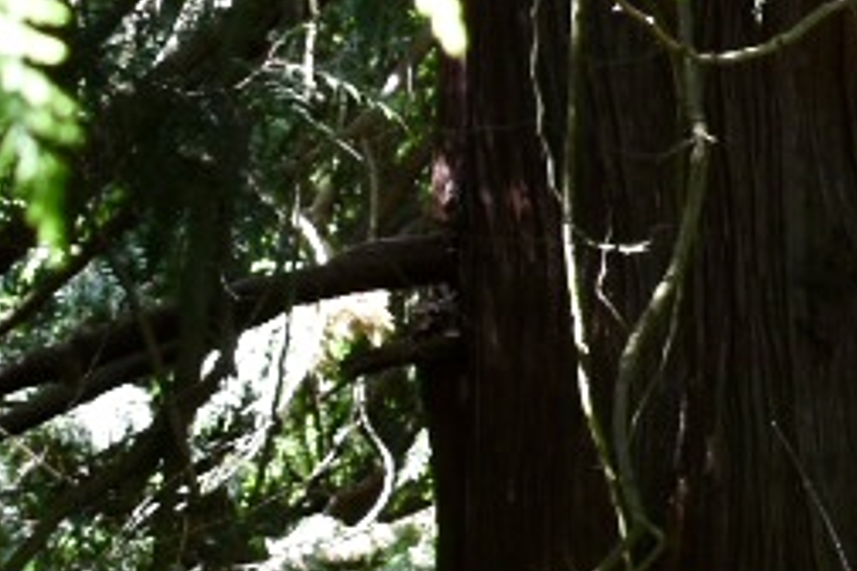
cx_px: 1615
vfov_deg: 5.3
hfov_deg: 7.6
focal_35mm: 260
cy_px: 493
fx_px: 6194
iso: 400
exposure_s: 1/100
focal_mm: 27
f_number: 4
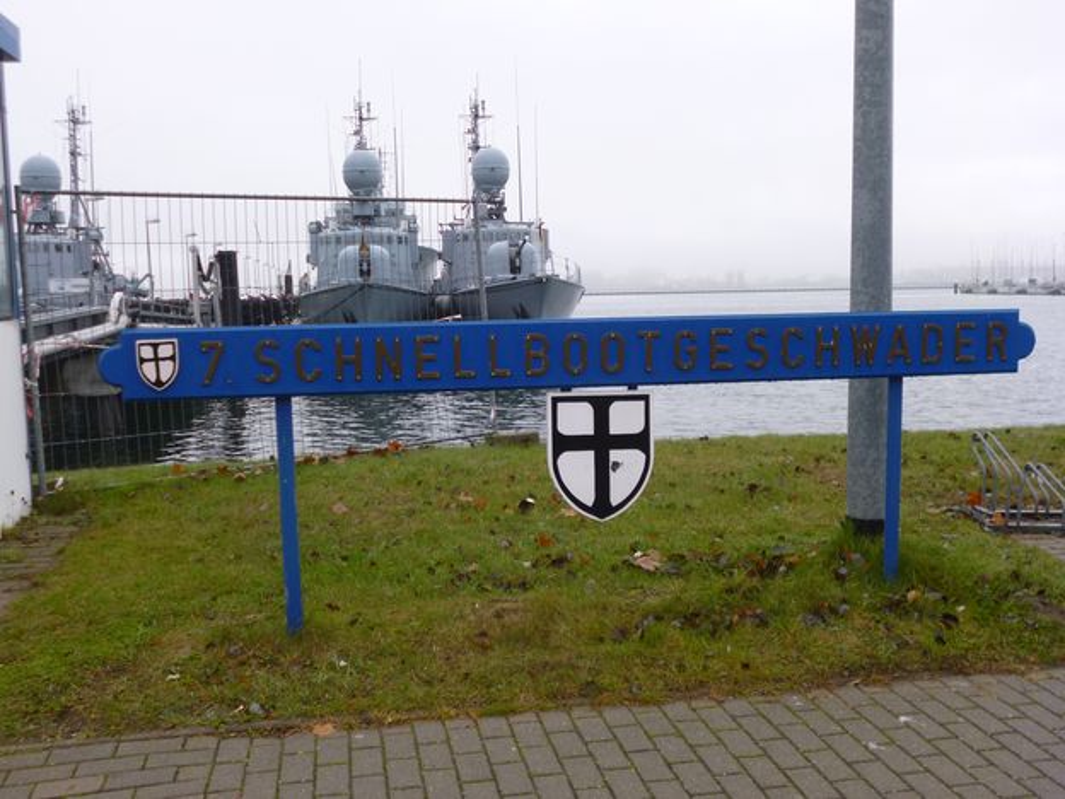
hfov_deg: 51.4
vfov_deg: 39.7
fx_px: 1108
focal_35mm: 36
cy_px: 400
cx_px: 532
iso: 100
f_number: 3.1
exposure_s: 1/60
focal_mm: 6.4
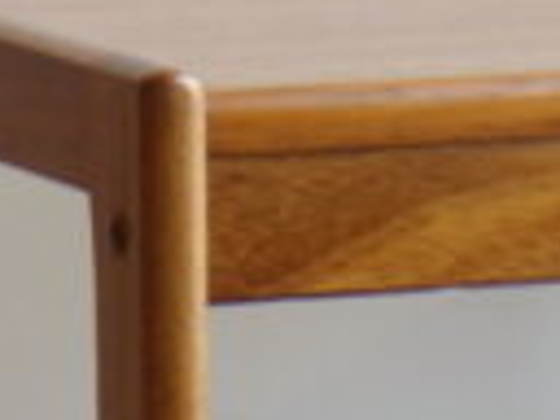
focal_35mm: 563
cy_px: 512
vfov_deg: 2.6
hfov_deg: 3.5
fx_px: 9108
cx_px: 595
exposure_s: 1/20
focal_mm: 16.7
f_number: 5
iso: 125
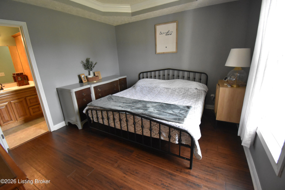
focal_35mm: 15
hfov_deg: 100.4
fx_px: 119
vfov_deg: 77.3
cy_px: 95
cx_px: 142
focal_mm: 10
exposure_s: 1/200
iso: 3200
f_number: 4.5
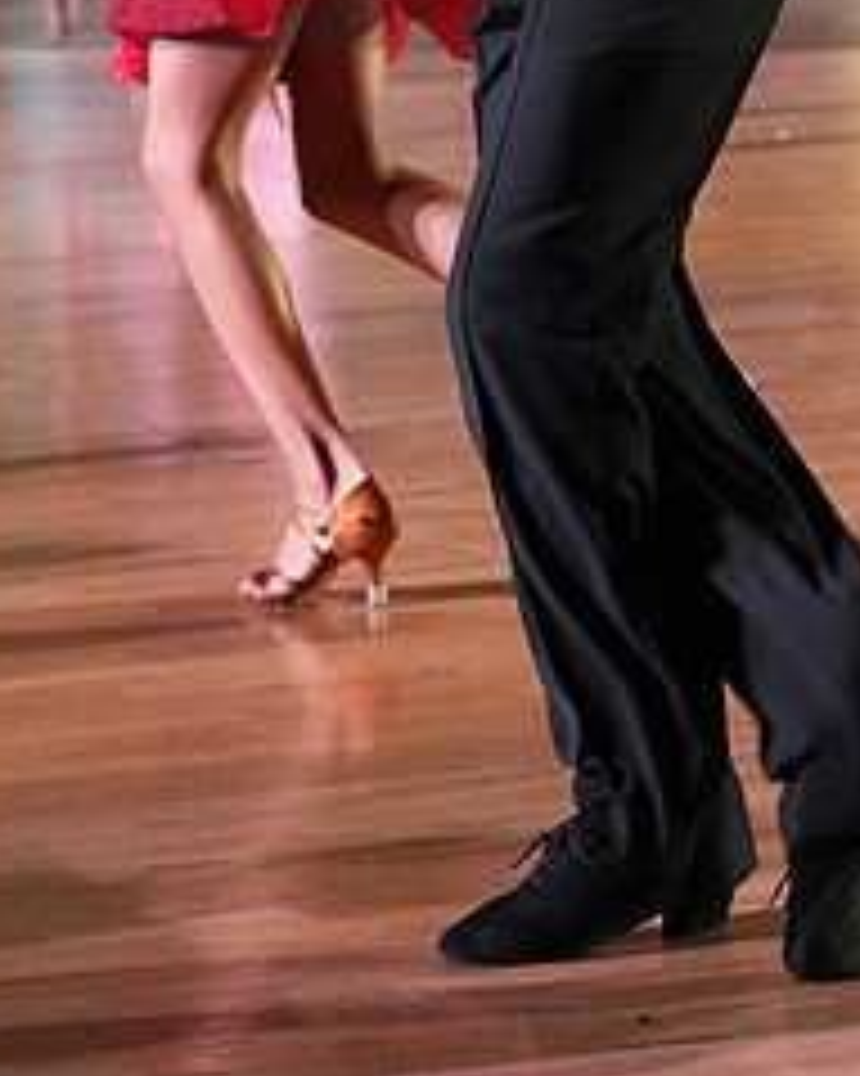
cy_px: -99
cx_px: 308
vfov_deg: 9.4
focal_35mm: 203
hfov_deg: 7.6
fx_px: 6463
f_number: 5
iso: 10000
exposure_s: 1/400
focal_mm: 89
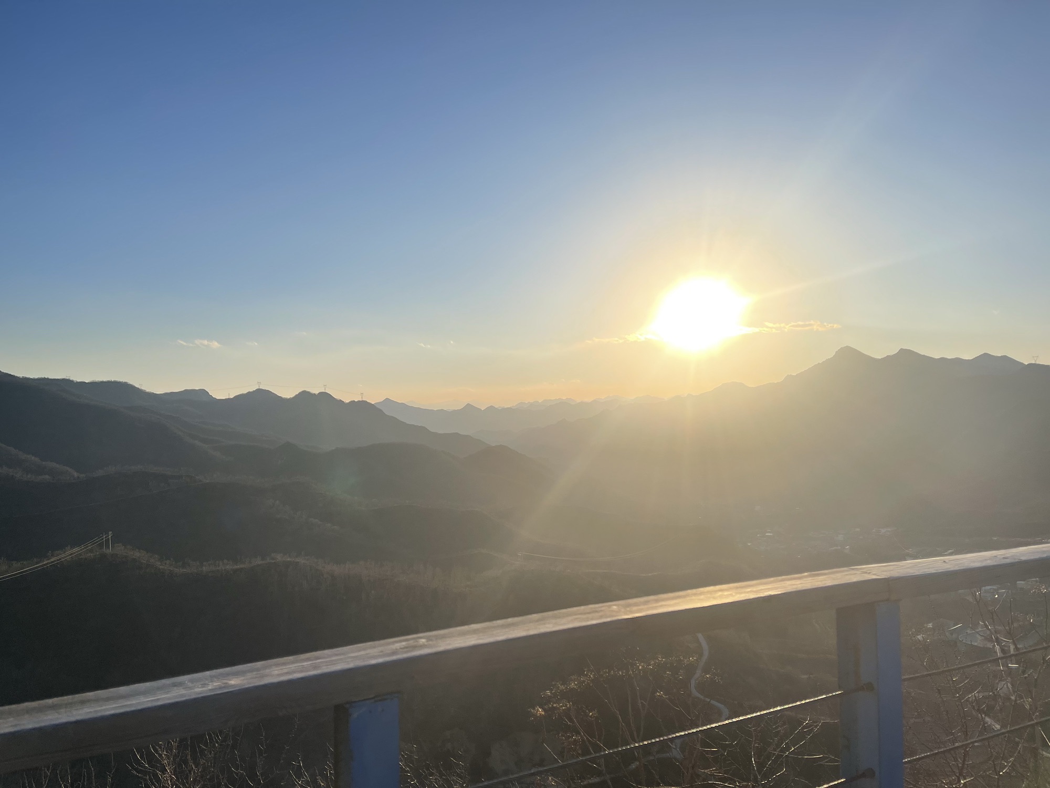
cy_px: 394
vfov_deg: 54.9
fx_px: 758
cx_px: 525
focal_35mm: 25
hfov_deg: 69.4
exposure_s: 1/5128
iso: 50
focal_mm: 5.1
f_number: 1.6
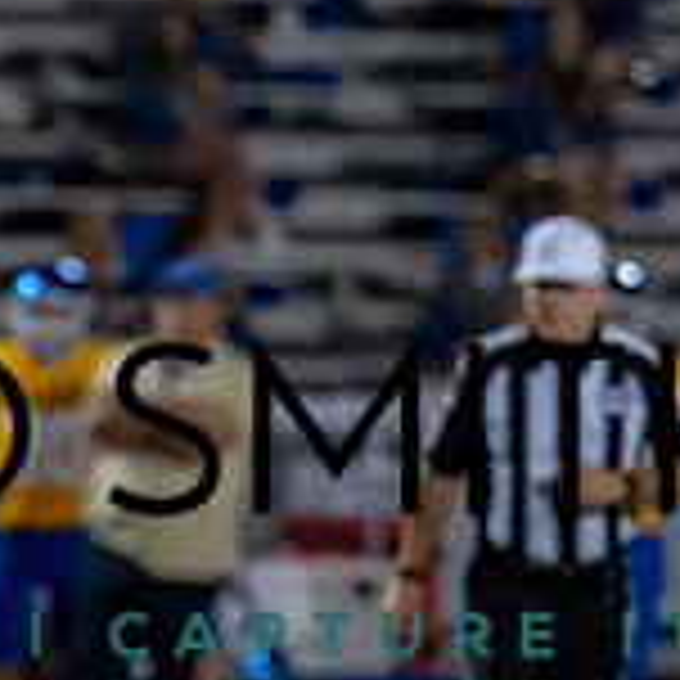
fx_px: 21202
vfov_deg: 1.8
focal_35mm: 954
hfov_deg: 1.8
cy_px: 554
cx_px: -174
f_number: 2.8
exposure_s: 1/1000
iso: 3200
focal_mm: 200
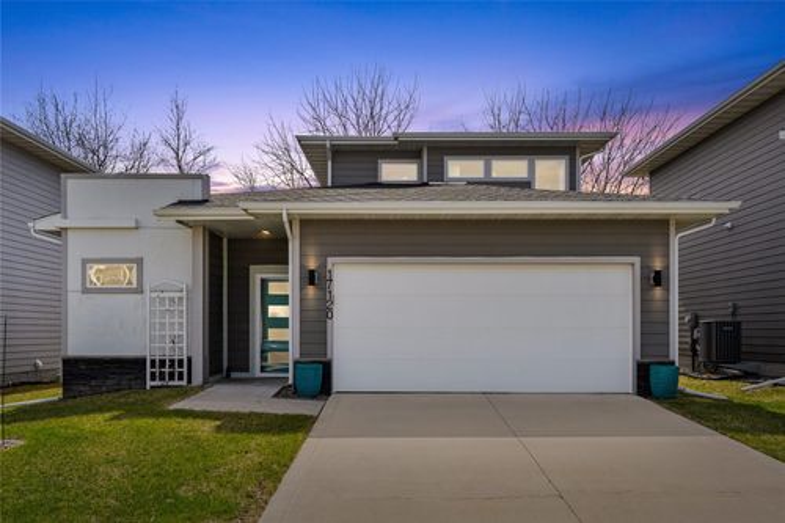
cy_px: 262
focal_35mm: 29
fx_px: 632
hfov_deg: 63.7
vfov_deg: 44.9
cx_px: 392
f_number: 9
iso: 800
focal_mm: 29
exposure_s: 1/1600
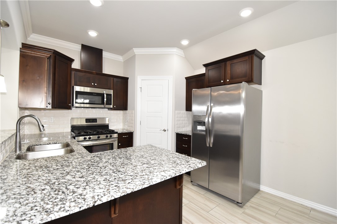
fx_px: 140
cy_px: 112
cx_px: 168
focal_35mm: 15
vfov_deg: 77.3
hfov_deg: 100.4
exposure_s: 1/80
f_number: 4.5
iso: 800
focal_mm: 10
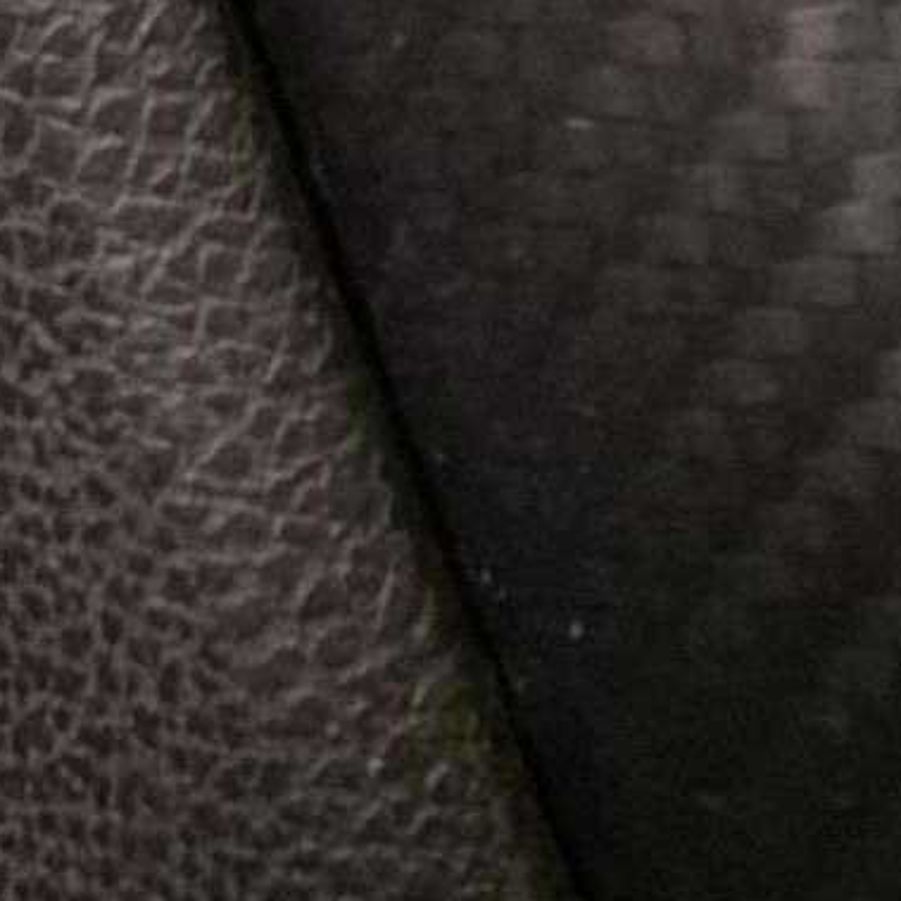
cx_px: 4493
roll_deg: -3.2
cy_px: 1082
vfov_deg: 3.9
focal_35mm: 451
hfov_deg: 3.6
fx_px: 13281
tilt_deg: -28.6
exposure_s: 1/33
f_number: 1.48
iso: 200
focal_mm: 6.93
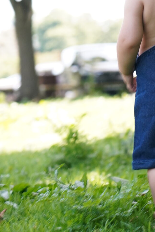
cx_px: 124
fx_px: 1343
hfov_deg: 6.6
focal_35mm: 208
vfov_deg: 9.9
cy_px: 43
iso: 2000
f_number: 4
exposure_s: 1/50
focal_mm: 78
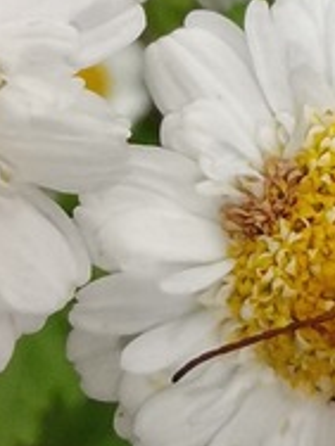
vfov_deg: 21.3
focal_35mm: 92
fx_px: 1187
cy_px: 161
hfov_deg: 15.3
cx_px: 430
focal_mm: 2.2
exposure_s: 1/1515
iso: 50
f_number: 2.4
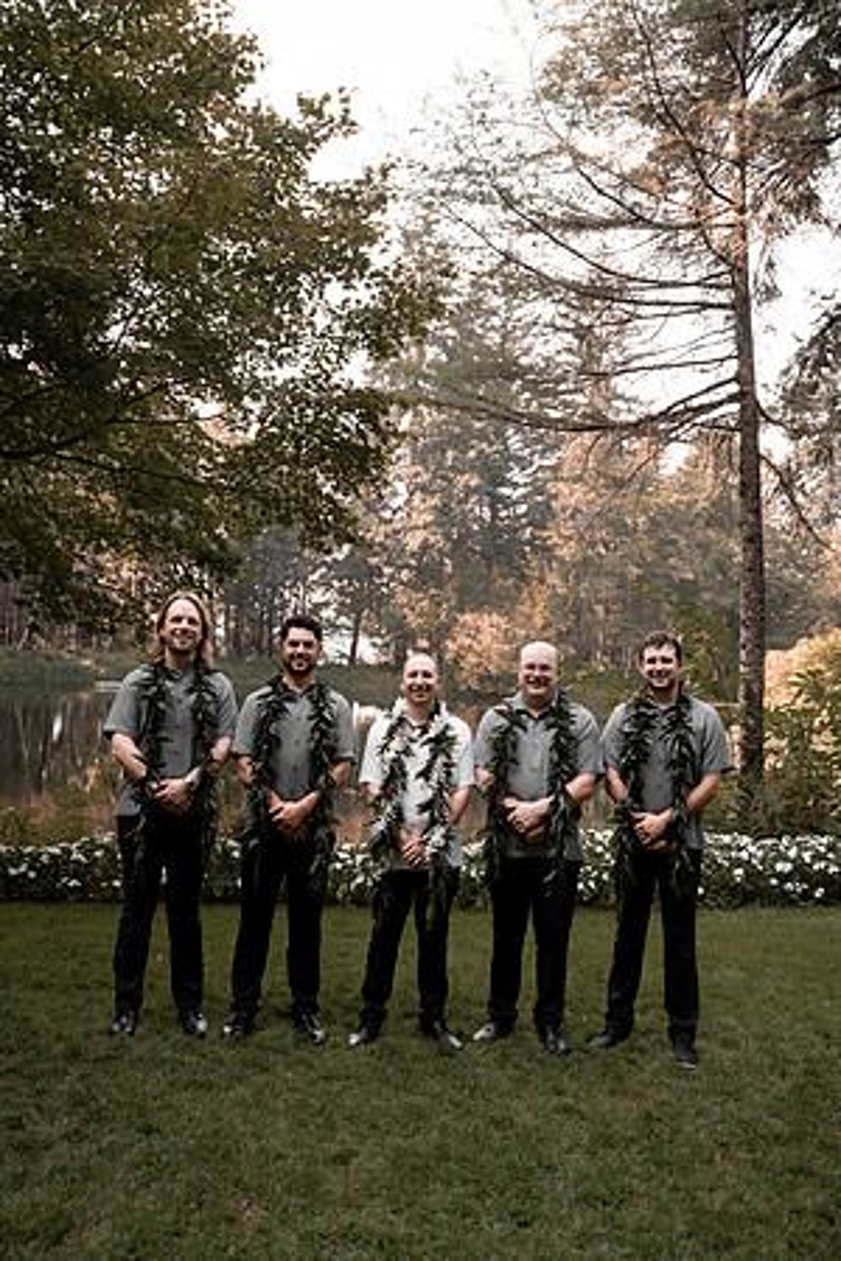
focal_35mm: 31
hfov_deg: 42.3
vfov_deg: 60.3
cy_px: 630
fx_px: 1086
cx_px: 420
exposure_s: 1/640
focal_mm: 31
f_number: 2.8
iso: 250
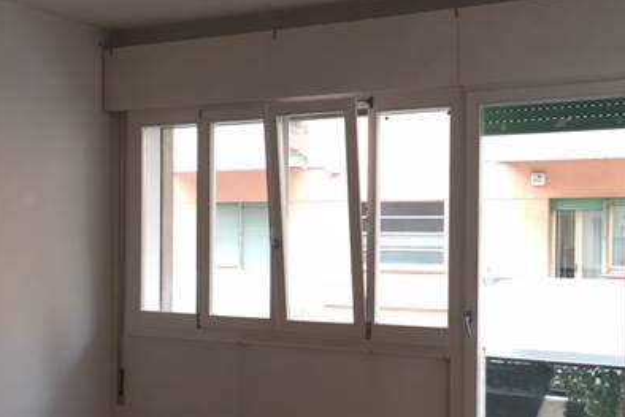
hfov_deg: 40.0
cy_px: 249
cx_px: 398
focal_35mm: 49
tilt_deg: +0.5
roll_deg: +0.4
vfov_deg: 27.5
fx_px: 851
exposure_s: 1/33
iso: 125
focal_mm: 4.15
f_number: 2.2
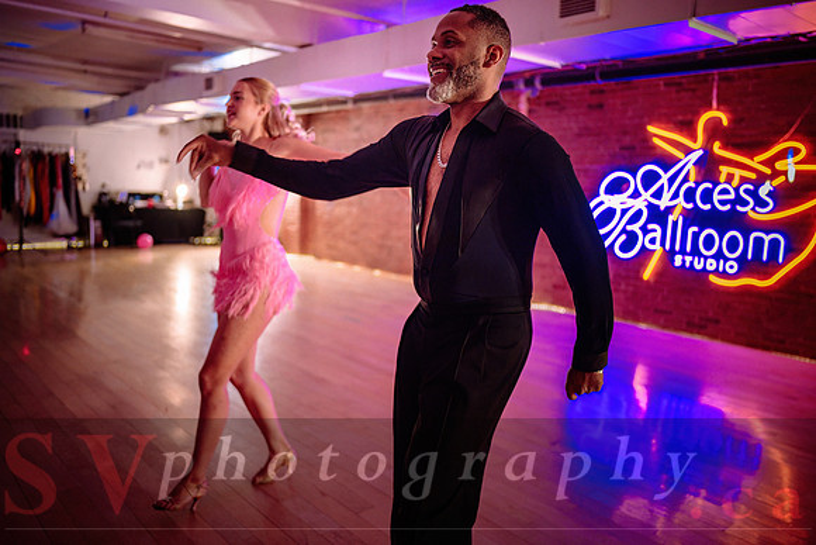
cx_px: 408
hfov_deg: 65.5
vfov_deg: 46.4
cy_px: 272
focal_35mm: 28
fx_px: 635
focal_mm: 28
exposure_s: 1/250
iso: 2500
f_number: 1.4
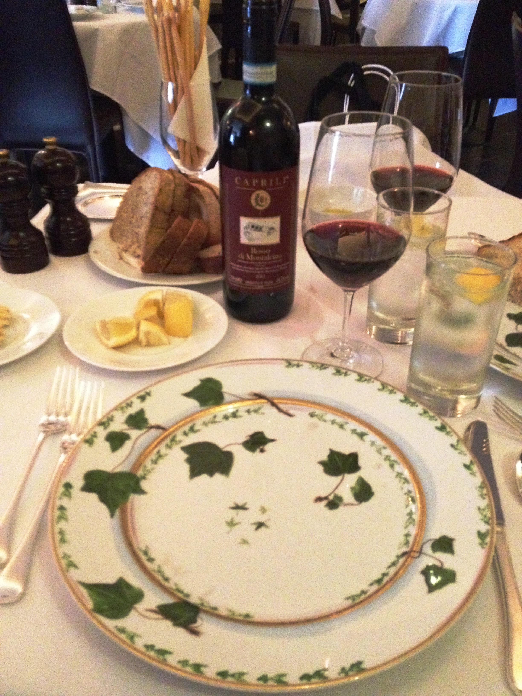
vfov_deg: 52.6
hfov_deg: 40.7
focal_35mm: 35
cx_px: 261
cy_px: 348
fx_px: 704
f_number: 2.4
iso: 800
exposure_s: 1/15
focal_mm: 4.28
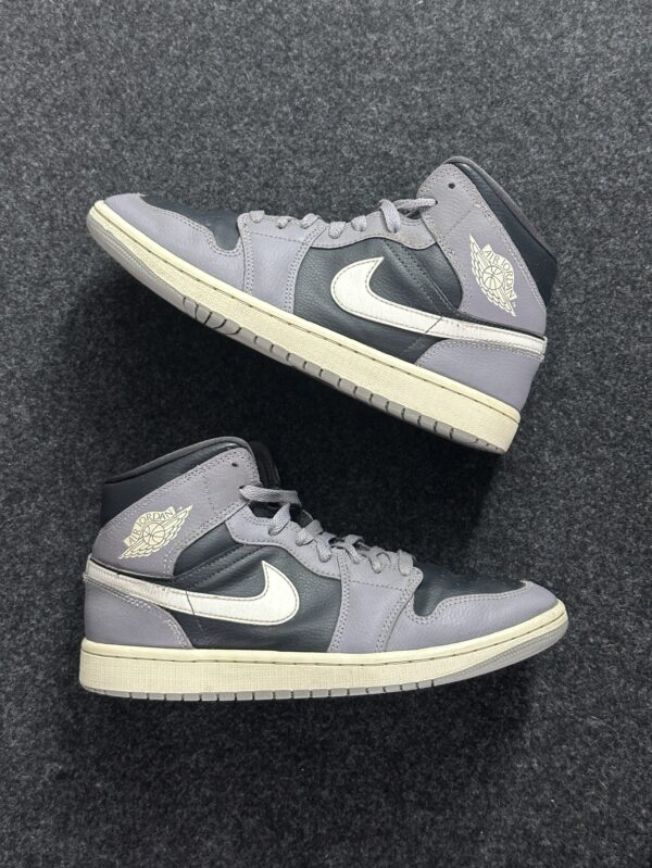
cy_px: 434
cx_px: 326
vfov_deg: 39.6
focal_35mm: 48
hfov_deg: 30.3
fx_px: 1204
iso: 250
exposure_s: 1/33
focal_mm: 6.86
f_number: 1.78
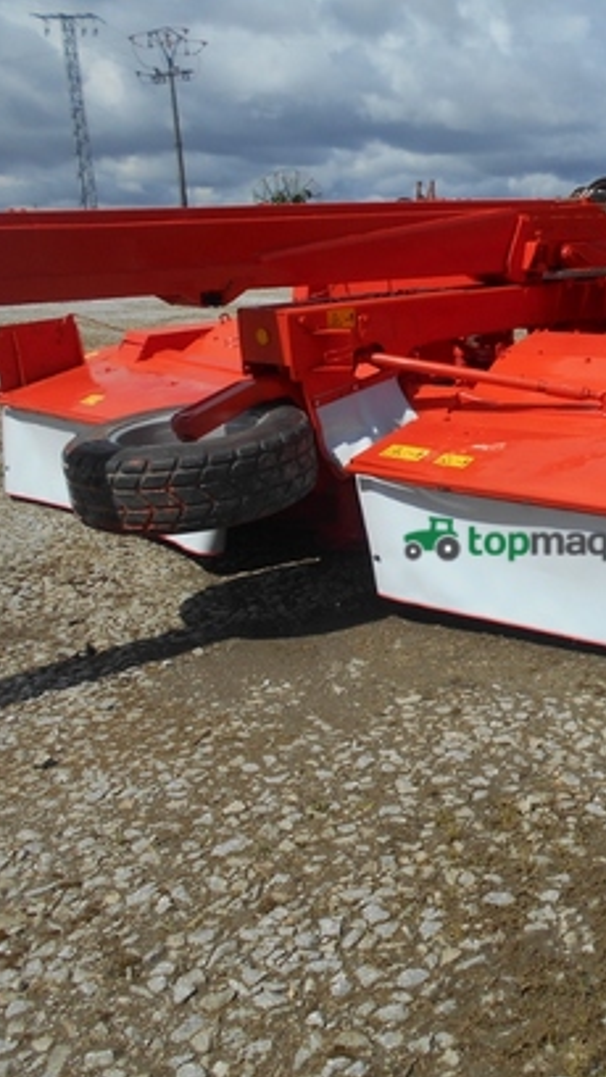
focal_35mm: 38
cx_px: 602
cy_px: 540
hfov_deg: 29.2
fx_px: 1086
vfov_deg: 52.8
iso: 80
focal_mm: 4.6
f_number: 3.2
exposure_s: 1/2000
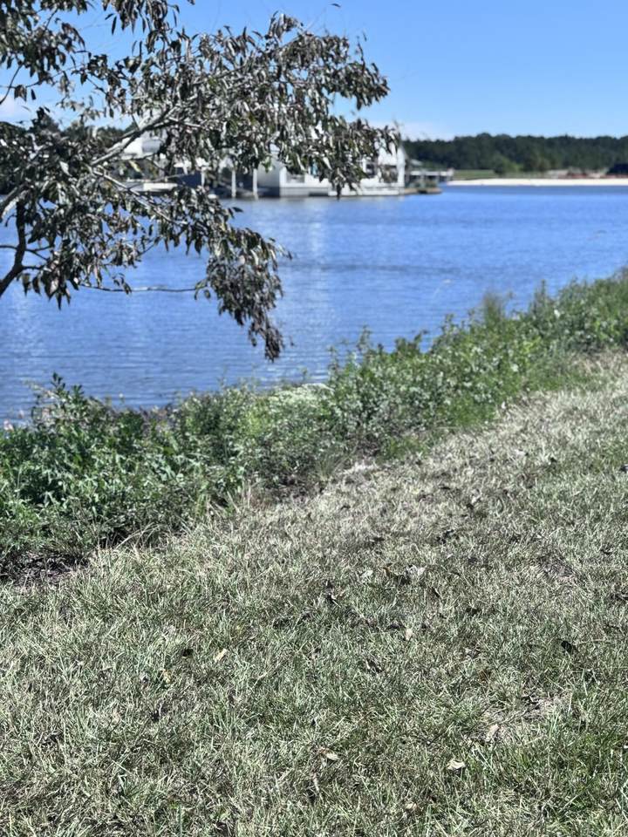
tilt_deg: -11.2
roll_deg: +0.1
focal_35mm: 48
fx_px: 1161
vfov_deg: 39.7
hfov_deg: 30.3
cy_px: 418
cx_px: 314
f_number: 1.78
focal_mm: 6.76
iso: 64
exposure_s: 1/3425
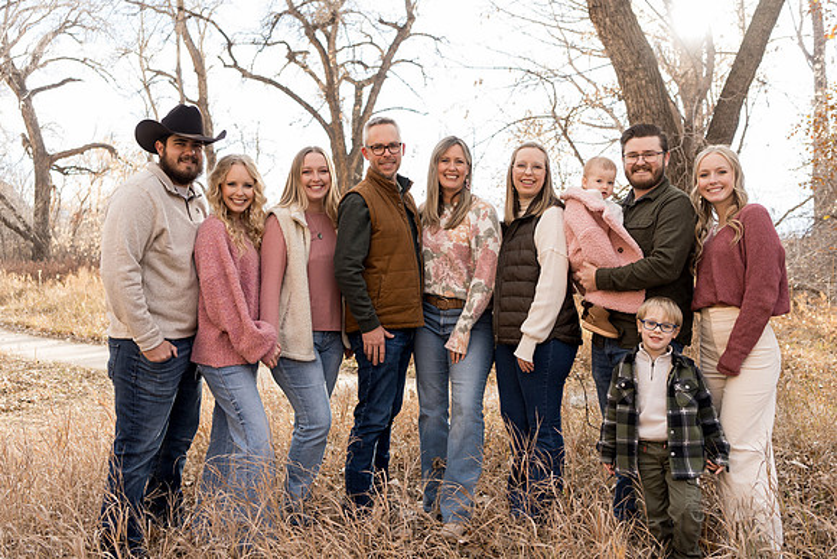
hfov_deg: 54.4
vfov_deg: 37.9
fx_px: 814
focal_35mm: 35
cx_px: 418
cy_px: 280
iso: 200
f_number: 3.5
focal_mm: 35
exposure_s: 1/200
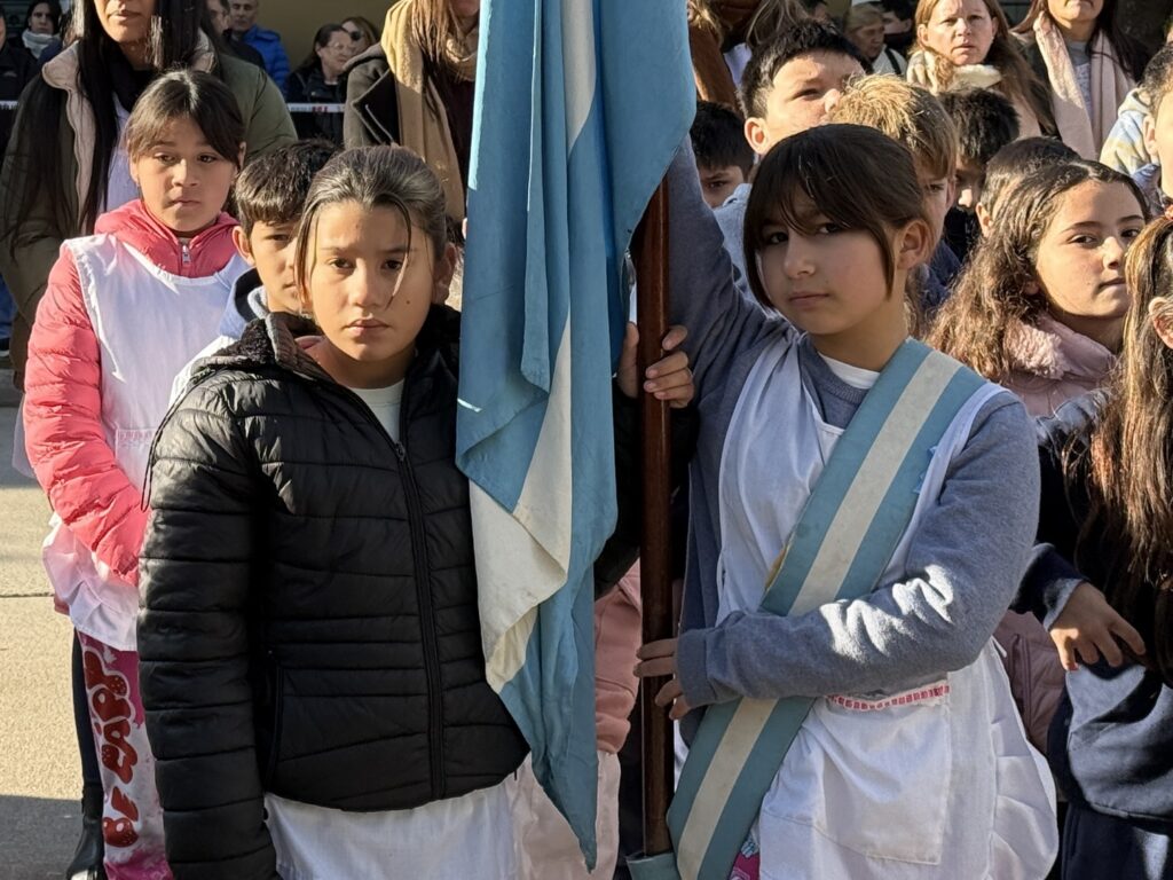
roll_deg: -0.4
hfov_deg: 39.7
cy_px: 440
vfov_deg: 30.3
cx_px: 586
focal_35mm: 48
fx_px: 1627
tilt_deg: -2.9
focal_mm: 6.76
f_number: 1.78
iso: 100
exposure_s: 1/1167
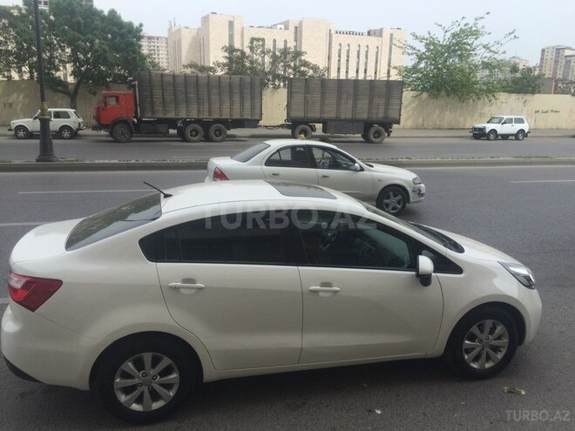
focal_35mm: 29
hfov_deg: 61.7
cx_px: 288
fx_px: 482
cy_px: 216
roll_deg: -0.7
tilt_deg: -15.6
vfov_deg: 48.2
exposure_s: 1/1786
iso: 32
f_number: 2.2
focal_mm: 4.15
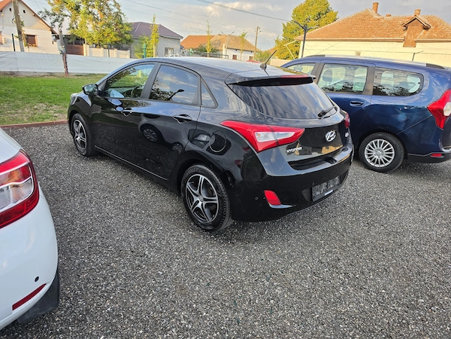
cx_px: 226
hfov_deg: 73.9
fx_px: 300
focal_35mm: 23
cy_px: 170
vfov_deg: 58.9
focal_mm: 6.5
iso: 64
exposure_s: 1/2180
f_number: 1.4
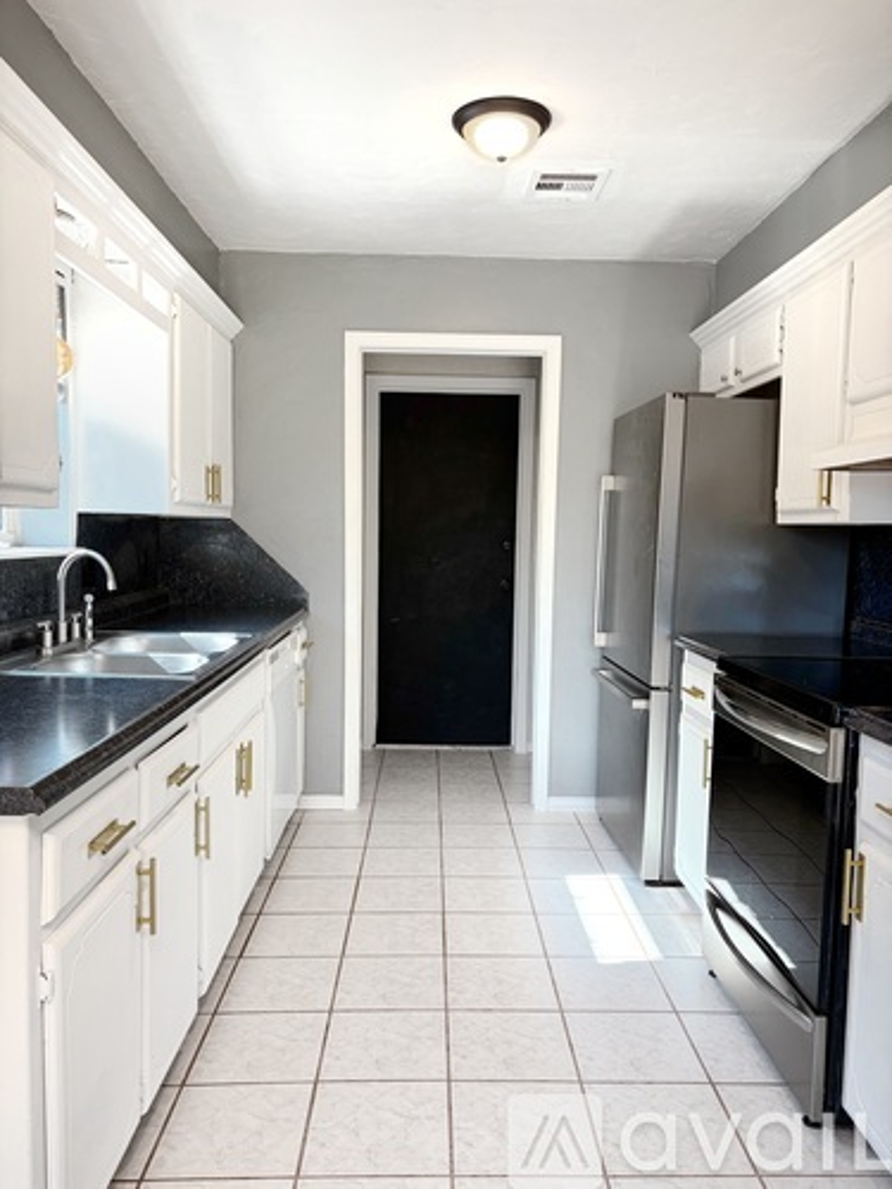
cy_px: 594
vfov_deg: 67.3
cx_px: 446
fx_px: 893
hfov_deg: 53.1
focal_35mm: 26
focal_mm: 5.96
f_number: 1.6
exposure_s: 1/120
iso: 80
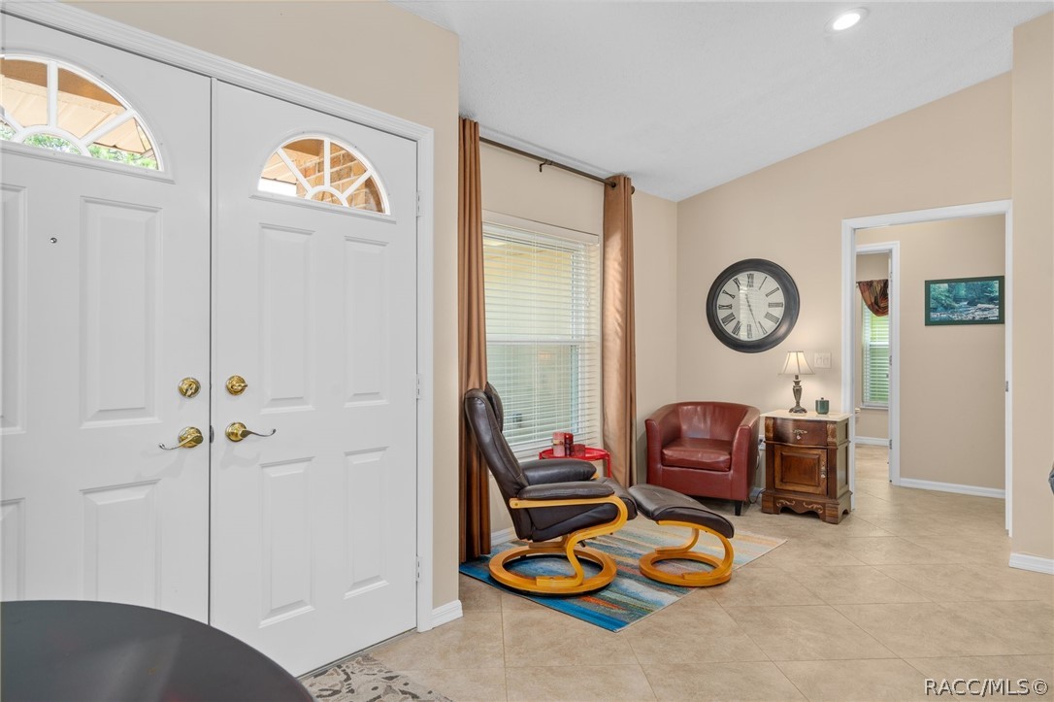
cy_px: 351
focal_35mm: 21
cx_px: 527
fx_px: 615
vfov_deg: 59.4
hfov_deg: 81.2
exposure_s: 1/4
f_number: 8
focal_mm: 21
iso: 320
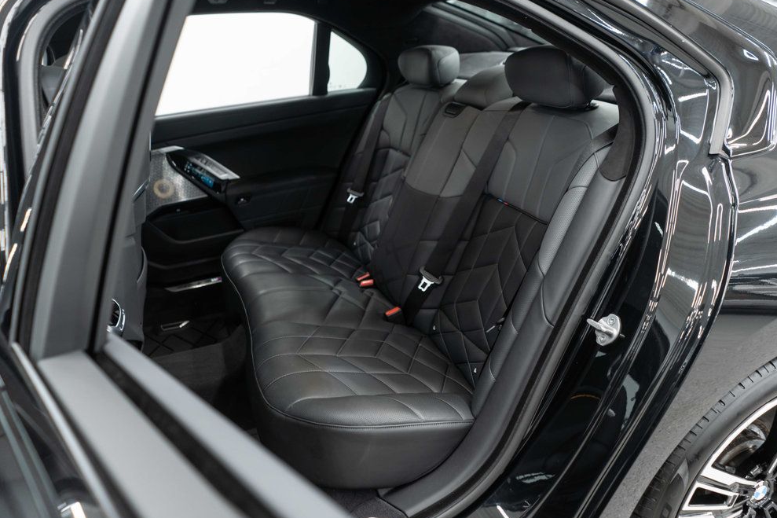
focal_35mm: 29
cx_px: 389
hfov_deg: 63.7
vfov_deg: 44.9
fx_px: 626
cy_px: 257
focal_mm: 28
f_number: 3.2
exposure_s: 1/40
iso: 800
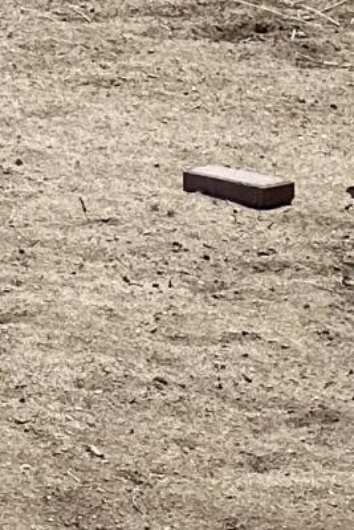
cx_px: -599
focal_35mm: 187
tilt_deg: -7.7
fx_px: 2756
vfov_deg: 10.8
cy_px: -114
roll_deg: +2.9
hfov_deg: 6.8
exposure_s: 1/3472
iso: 80
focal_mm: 6.86
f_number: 1.78
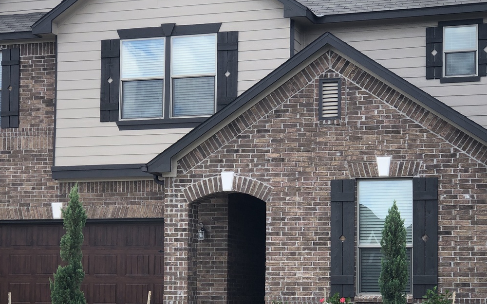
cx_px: 246
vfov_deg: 15.0
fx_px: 1155
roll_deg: -0.8
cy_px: 209
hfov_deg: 23.8
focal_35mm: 87
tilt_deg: +6.5
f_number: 2.8
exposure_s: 1/234
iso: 20
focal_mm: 6.6
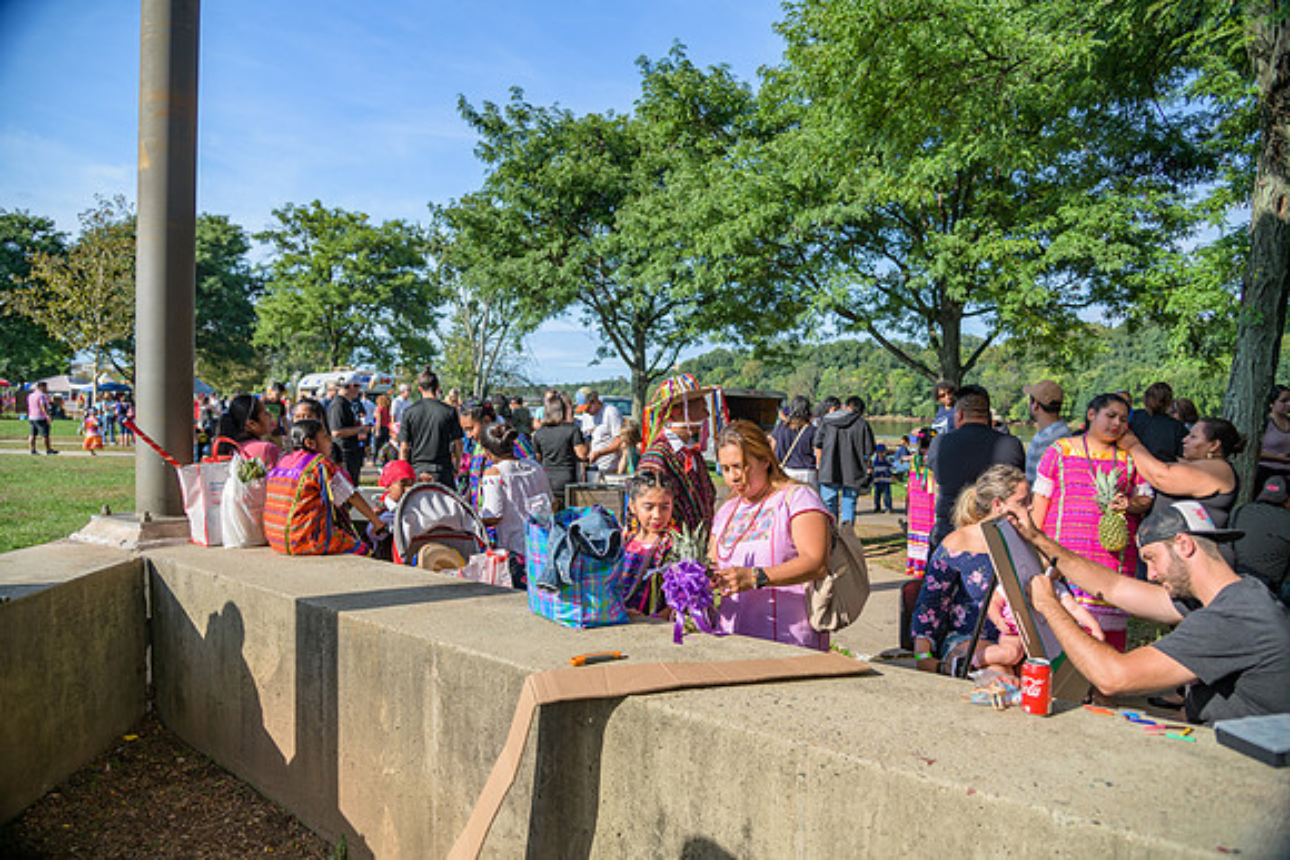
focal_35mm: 24
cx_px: 645
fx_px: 860
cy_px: 430
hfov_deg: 73.7
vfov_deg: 53.2
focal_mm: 24
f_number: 4
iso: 64
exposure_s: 1/200
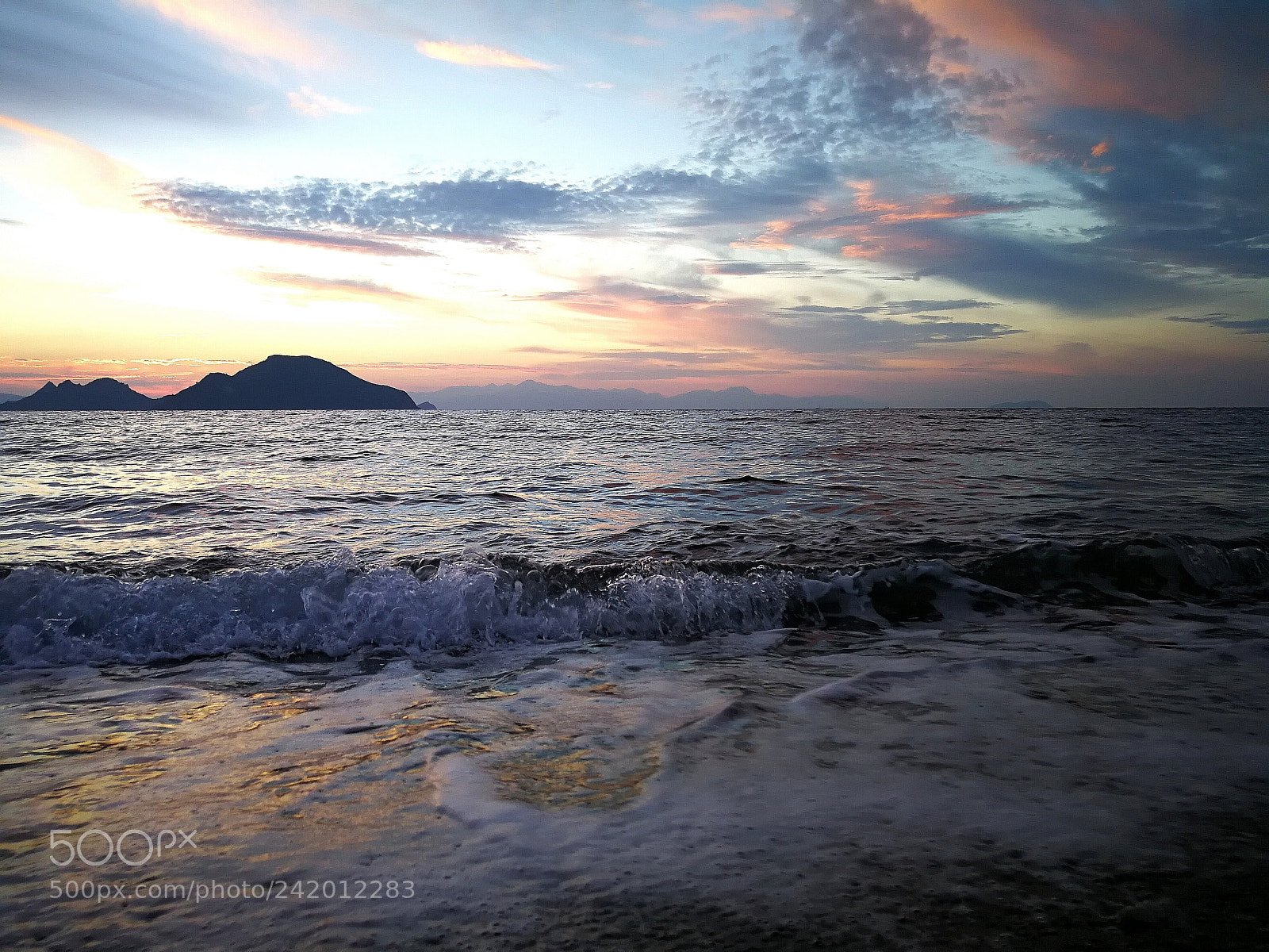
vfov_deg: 51.4
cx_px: 634
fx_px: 990
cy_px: 476
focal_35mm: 27
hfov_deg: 65.3
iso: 100
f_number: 1.8
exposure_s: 1/120
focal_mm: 3.95
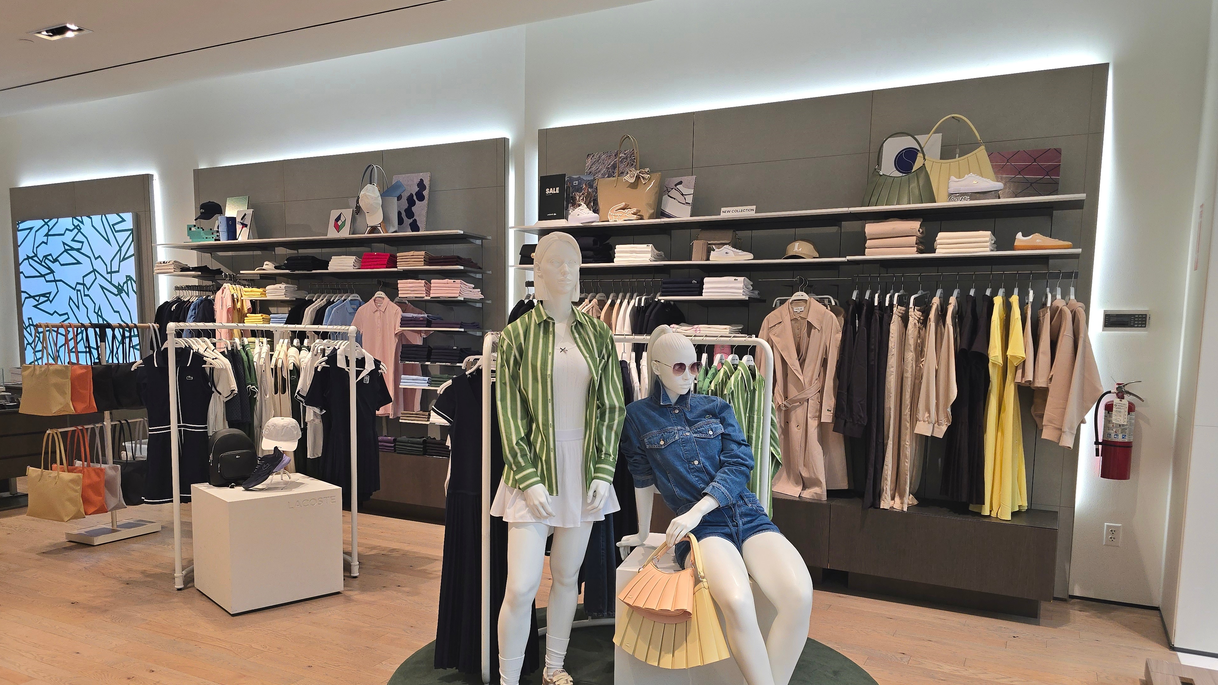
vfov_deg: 44.0
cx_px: 593
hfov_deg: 71.9
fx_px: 840
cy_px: 426
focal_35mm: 26
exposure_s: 1/120
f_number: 1.7
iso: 100
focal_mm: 6.3
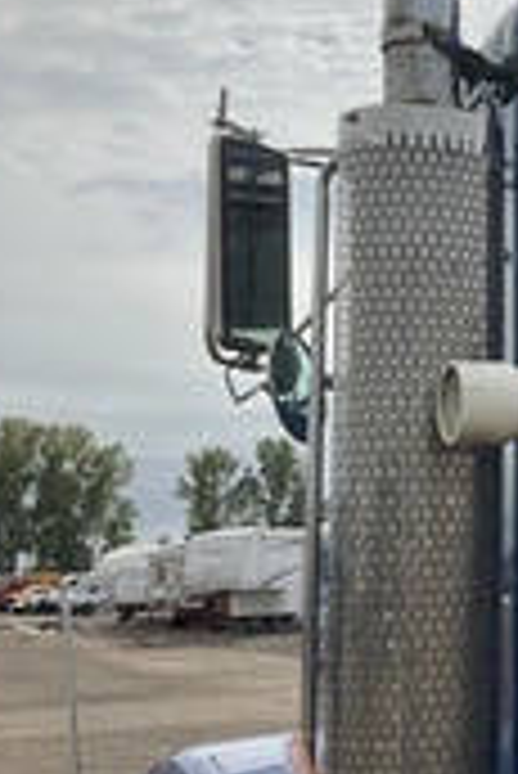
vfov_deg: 28.8
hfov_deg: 16.9
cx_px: 869
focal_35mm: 70
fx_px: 1508
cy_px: 387
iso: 25
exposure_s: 1/4065
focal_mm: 3
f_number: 1.8
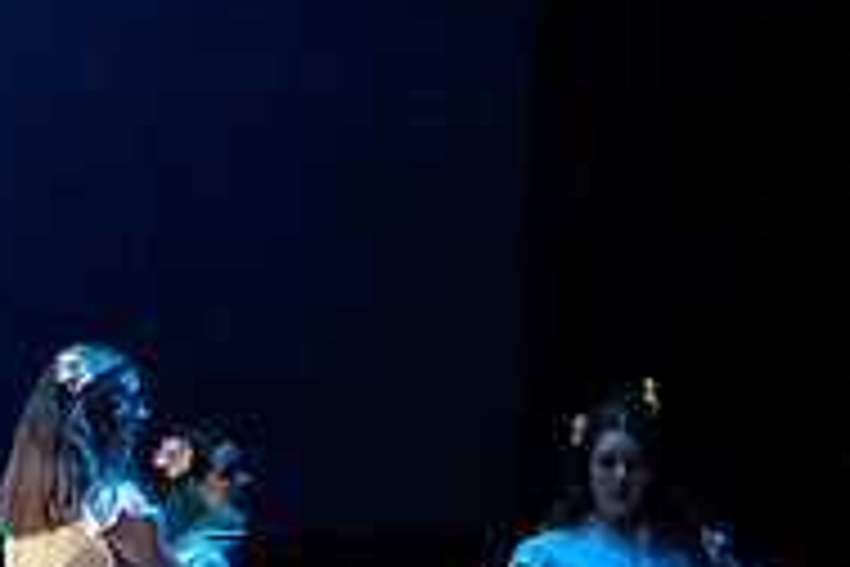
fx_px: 6752
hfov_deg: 7.2
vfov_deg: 4.8
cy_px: 669
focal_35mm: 286
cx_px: 895
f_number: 3.2
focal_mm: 72
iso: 4000
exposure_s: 1/400
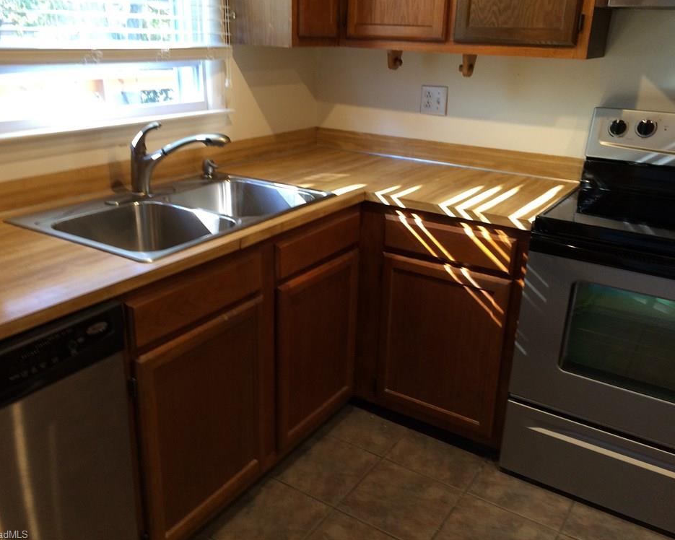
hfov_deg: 57.2
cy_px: 264
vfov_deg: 47.1
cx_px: 346
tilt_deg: -20.6
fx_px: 619
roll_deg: -0.4
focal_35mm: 31
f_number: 2.2
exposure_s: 1/30
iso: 125
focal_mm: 4.15
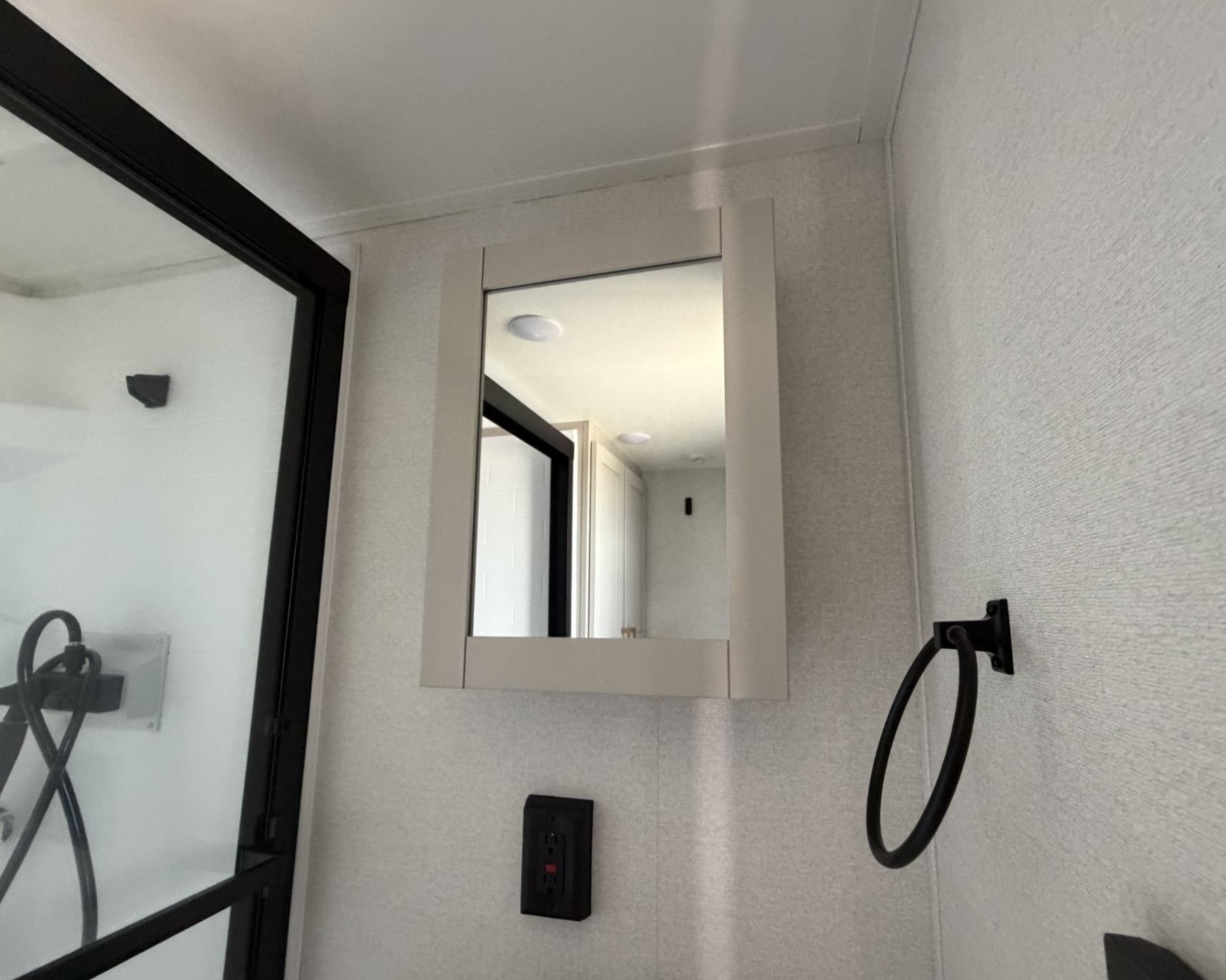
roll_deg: -0.7
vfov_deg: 80.3
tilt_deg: +7.7
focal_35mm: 16
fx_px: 581
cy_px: 523
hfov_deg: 93.1
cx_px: 641
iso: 400
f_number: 2.2
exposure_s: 1/60
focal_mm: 2.22
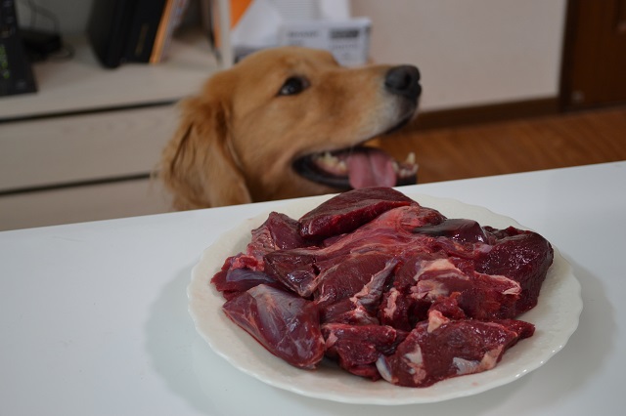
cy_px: 208
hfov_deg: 31.9
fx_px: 1095
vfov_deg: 21.5
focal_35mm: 63
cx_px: 313
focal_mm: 42
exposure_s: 1/25
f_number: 5.3
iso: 400
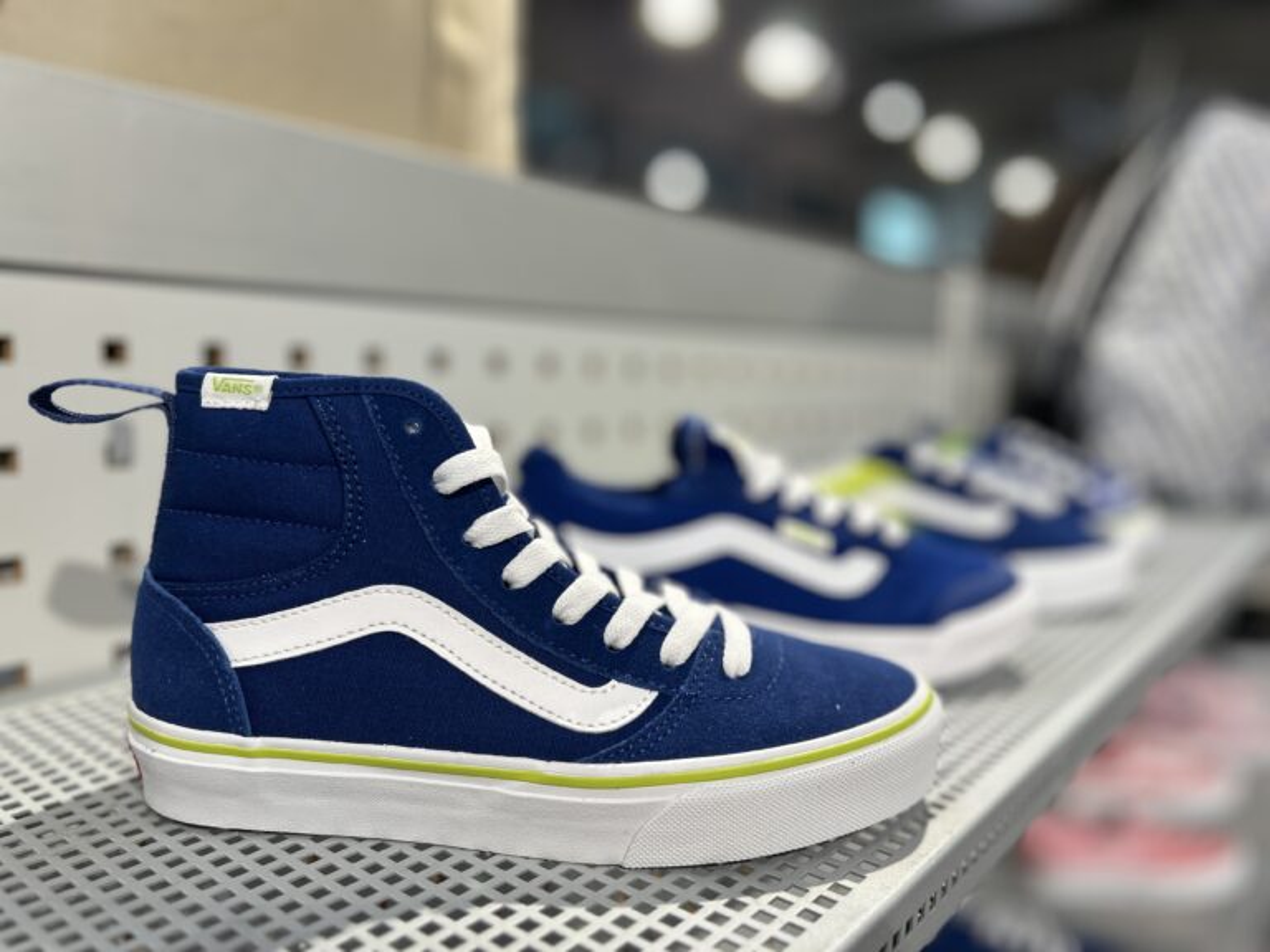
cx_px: 635
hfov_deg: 67.3
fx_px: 954
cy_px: 476
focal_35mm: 26
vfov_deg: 53.1
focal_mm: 5.7
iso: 40
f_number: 1.5
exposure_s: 1/100
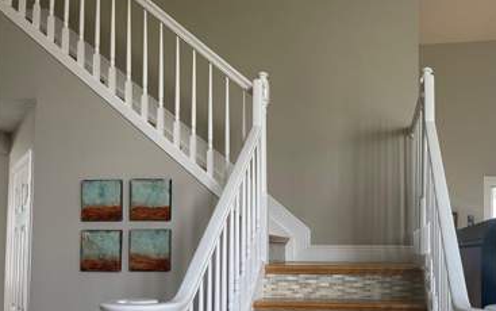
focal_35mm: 36
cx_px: 316
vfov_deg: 34.7
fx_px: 487
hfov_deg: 53.3
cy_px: 233
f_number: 1.6
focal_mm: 5.1
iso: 80
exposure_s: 1/60
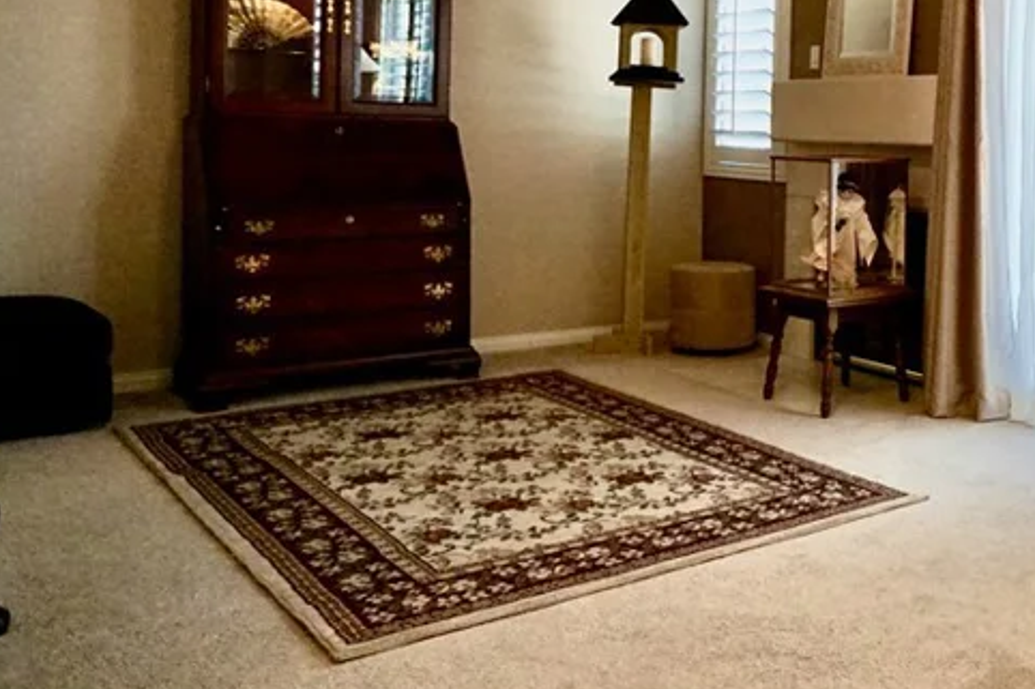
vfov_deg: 26.2
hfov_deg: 35.0
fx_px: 1466
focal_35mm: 51
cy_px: 181
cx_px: 1050
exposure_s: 1/160
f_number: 4
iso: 1000
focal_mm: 16
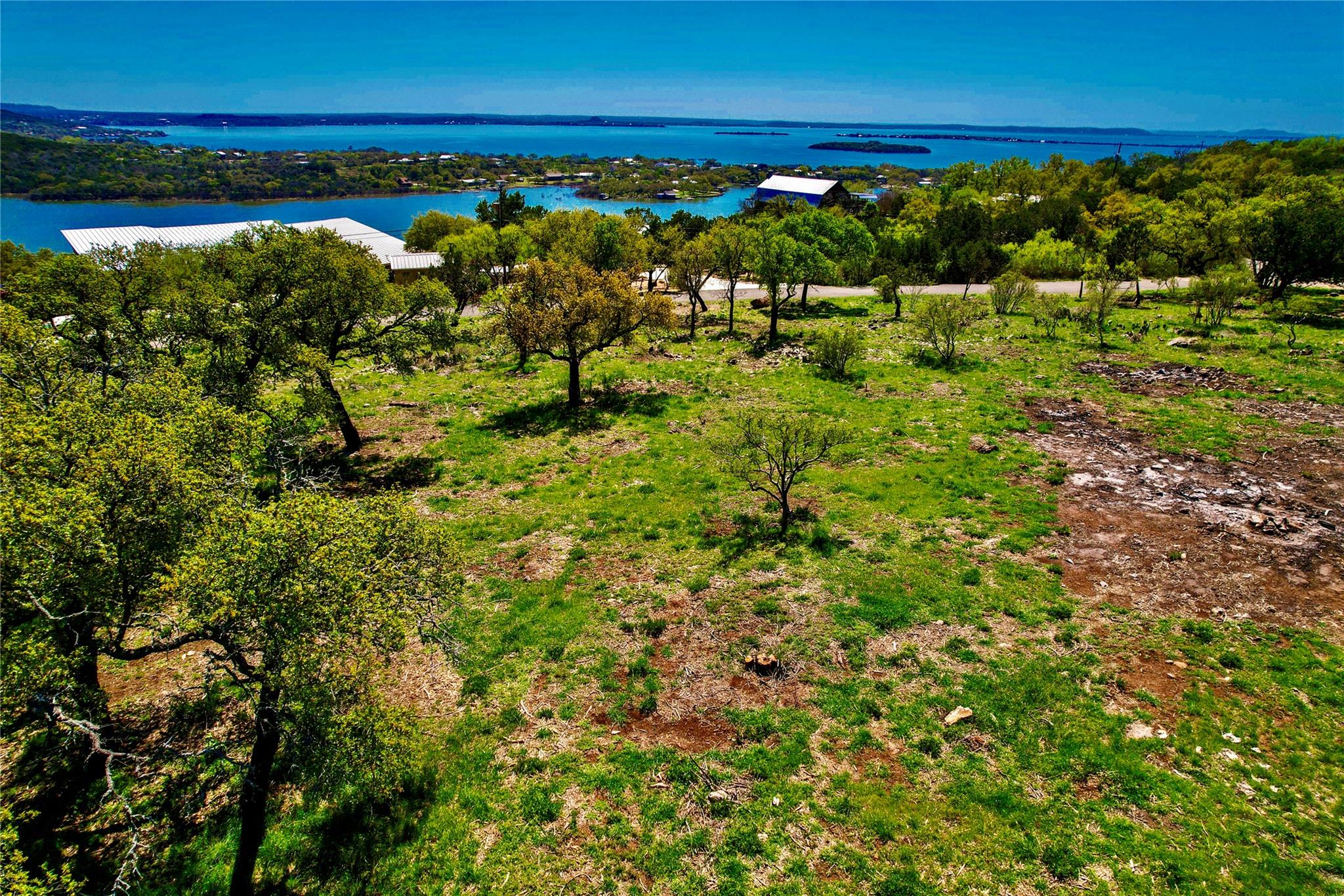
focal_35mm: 22
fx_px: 821
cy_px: 448
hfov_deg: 78.6
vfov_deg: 57.2
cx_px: 672
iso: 100
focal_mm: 8.38
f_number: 2.8
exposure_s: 1/2000
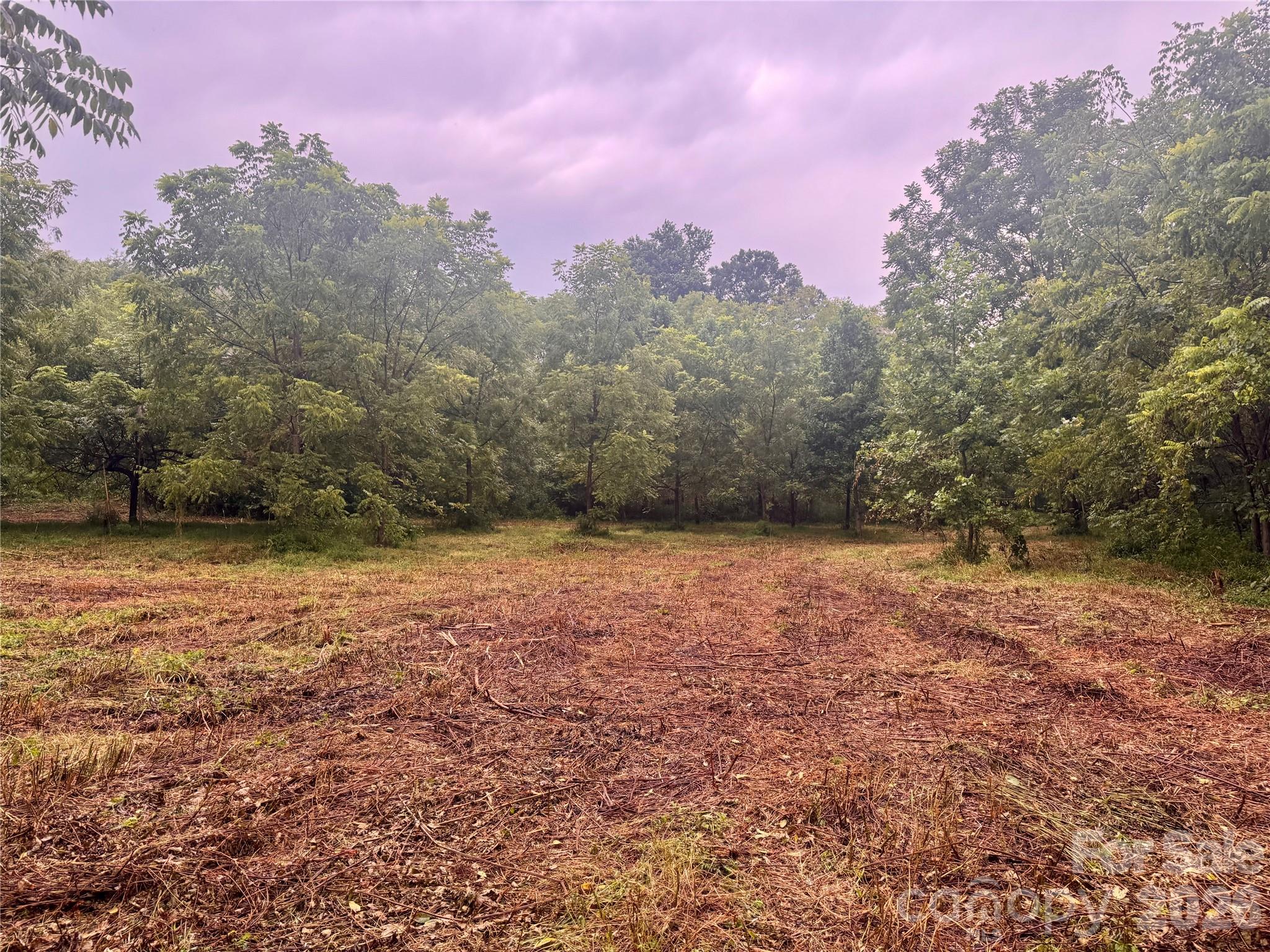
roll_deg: -0.7
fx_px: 881
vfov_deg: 56.8
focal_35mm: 24
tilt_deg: +0.5
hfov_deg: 71.6
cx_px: 635
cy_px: 476
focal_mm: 6.76
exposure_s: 1/121
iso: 80
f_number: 1.78
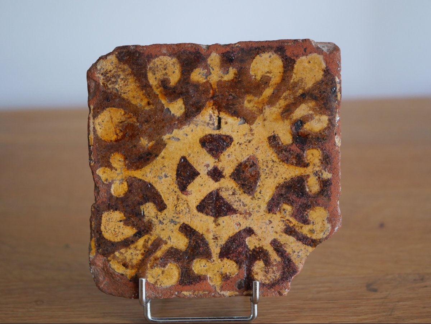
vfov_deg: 24.4
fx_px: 747
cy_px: 162
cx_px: 216
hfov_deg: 32.2
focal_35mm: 60
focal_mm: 30
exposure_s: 1/60
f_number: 2.8
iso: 1000
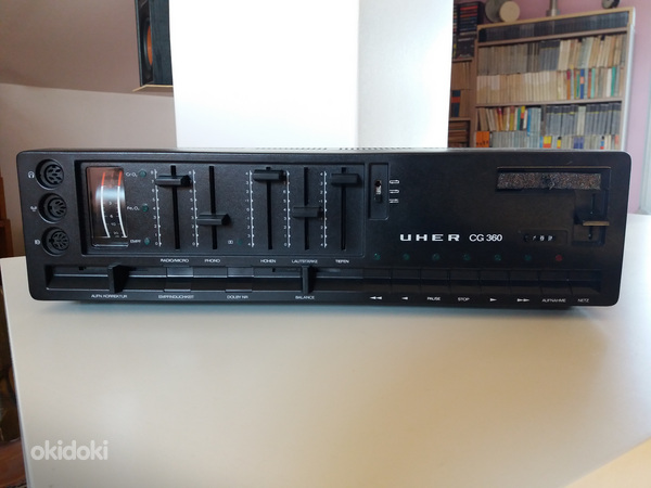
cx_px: 326
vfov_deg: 49.7
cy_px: 244
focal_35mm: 28
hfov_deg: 63.4
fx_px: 527
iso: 160
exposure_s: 1/33
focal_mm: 3.7
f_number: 1.9
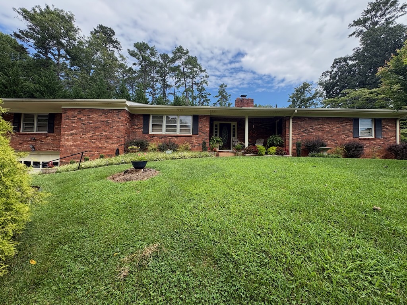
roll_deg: -0.3
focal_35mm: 14
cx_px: 204
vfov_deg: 85.7
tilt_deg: +2.2
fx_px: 165
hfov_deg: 102.1
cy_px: 152
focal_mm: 2.22
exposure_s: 1/556
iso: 40
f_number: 2.2
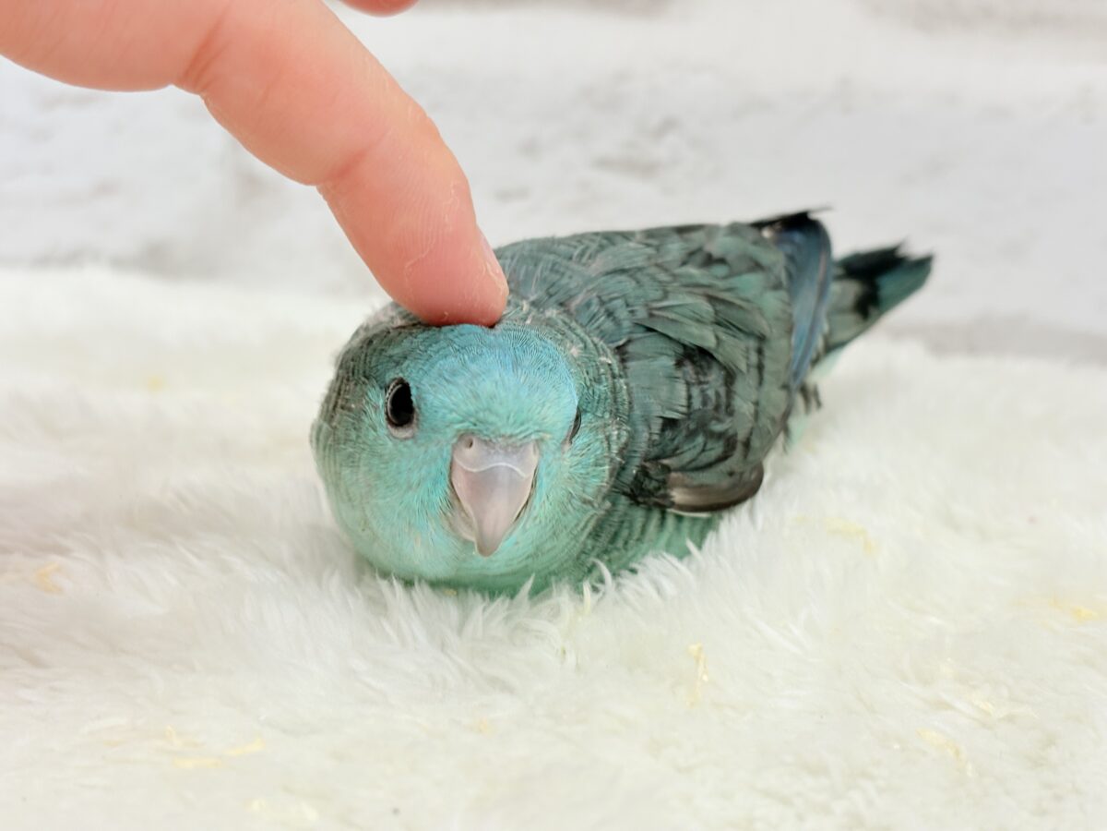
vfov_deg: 28.0
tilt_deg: -15.4
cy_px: 416
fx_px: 1663
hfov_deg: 36.8
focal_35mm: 52
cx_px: 554
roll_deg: -2.2
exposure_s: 1/50
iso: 40
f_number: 1.6
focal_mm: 5.96
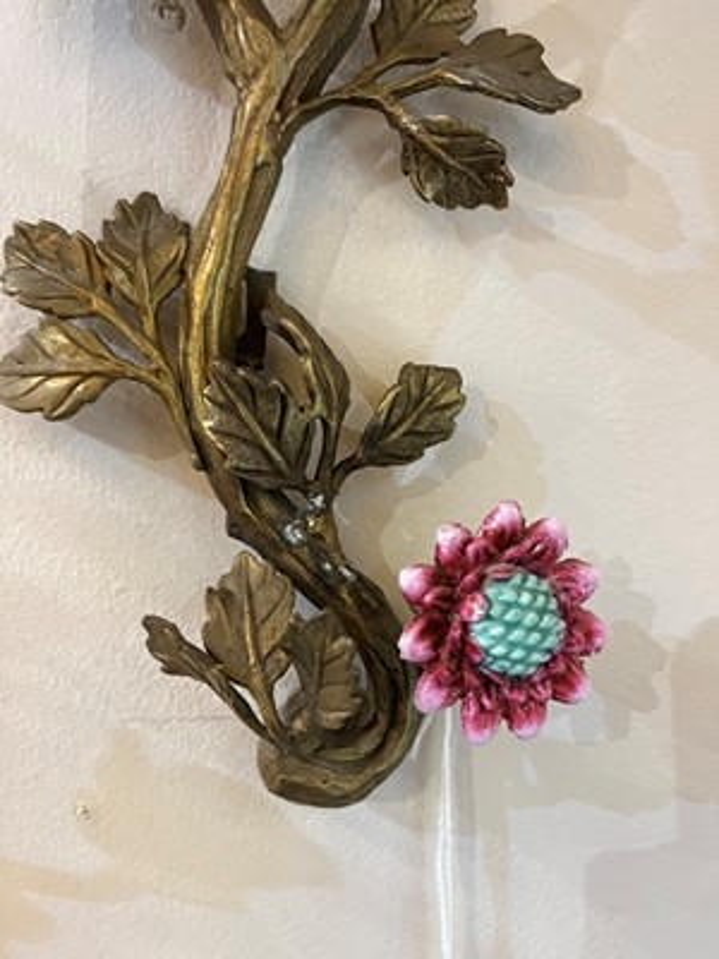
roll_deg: +0.9
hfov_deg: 53.1
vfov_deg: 67.3
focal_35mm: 26
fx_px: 720
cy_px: 480
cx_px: 360
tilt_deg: -6.7
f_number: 1.6
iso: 320
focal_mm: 5.1
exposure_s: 1/50
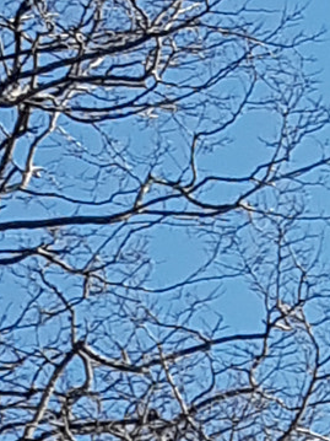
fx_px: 1475
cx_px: 620
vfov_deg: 15.6
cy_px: 667
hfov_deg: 11.7
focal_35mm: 116
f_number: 1.7
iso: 40
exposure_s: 1/1656
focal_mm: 4.2
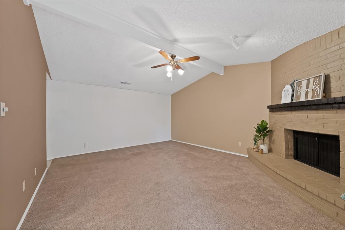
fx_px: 115
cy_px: 115
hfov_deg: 112.6
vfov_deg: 90.1
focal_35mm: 12
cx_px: 172
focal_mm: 12
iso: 640
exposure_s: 2
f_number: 9
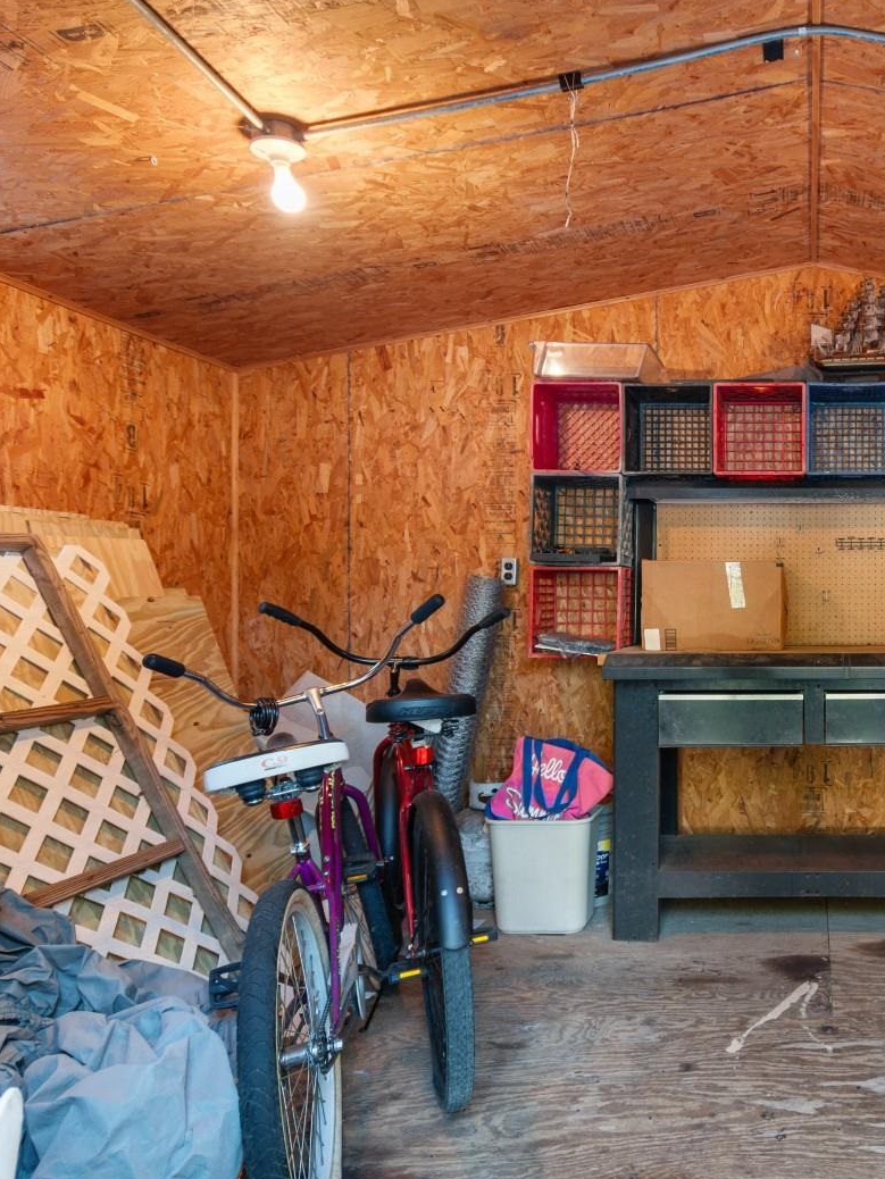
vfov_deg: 71.6
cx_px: 795
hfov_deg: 50.5
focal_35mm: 24
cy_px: 608
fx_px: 818
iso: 100
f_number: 4.8
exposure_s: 1/6
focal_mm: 11
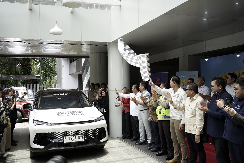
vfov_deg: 37.9
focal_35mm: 35
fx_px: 237
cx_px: 122
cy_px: 82
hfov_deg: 54.4
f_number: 5.6
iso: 125
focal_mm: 35
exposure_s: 1/100
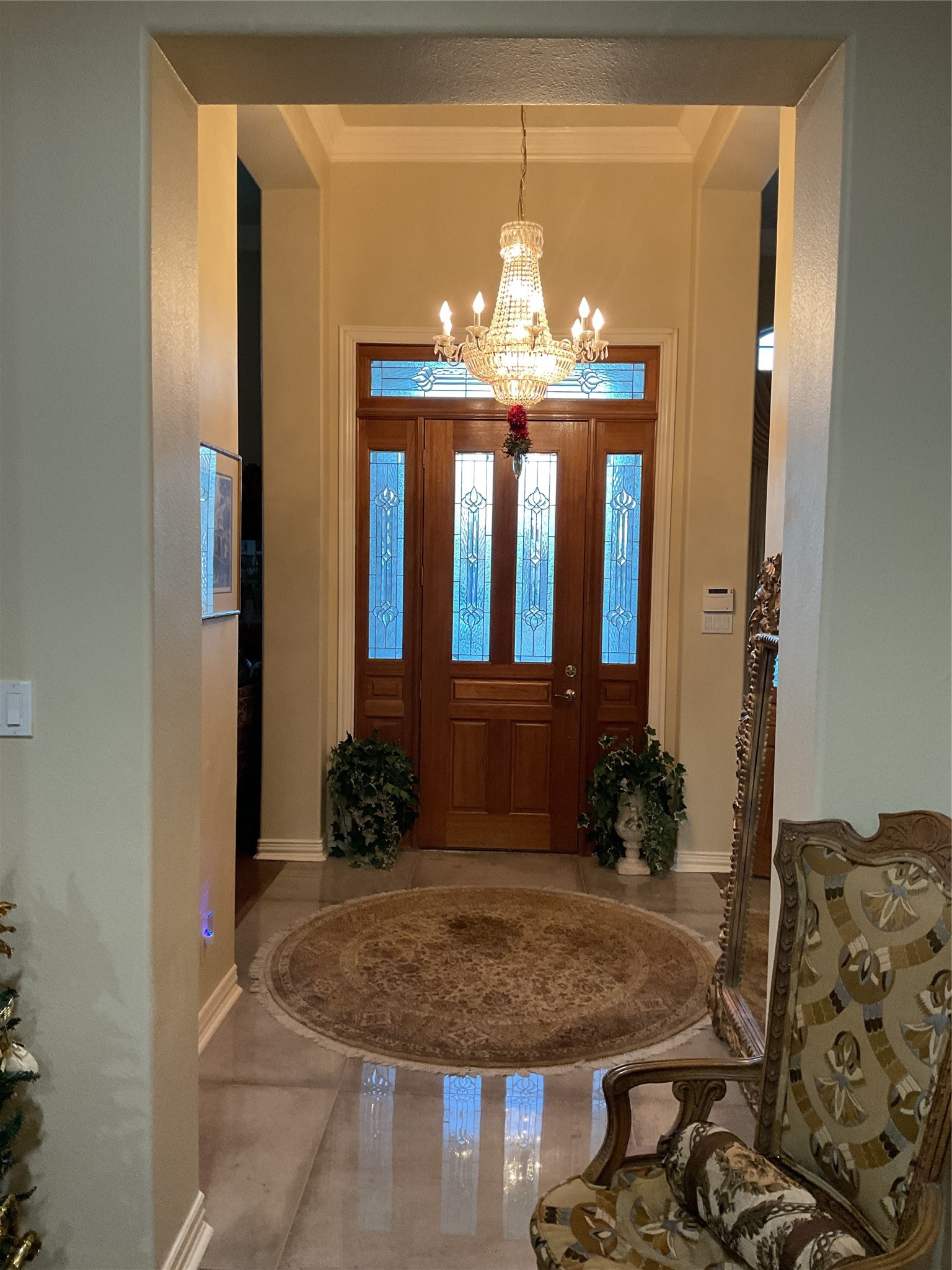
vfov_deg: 61.7
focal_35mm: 29
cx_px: 476
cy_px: 635
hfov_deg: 48.2
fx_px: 1063
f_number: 1.8
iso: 160
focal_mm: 3
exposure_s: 1/60
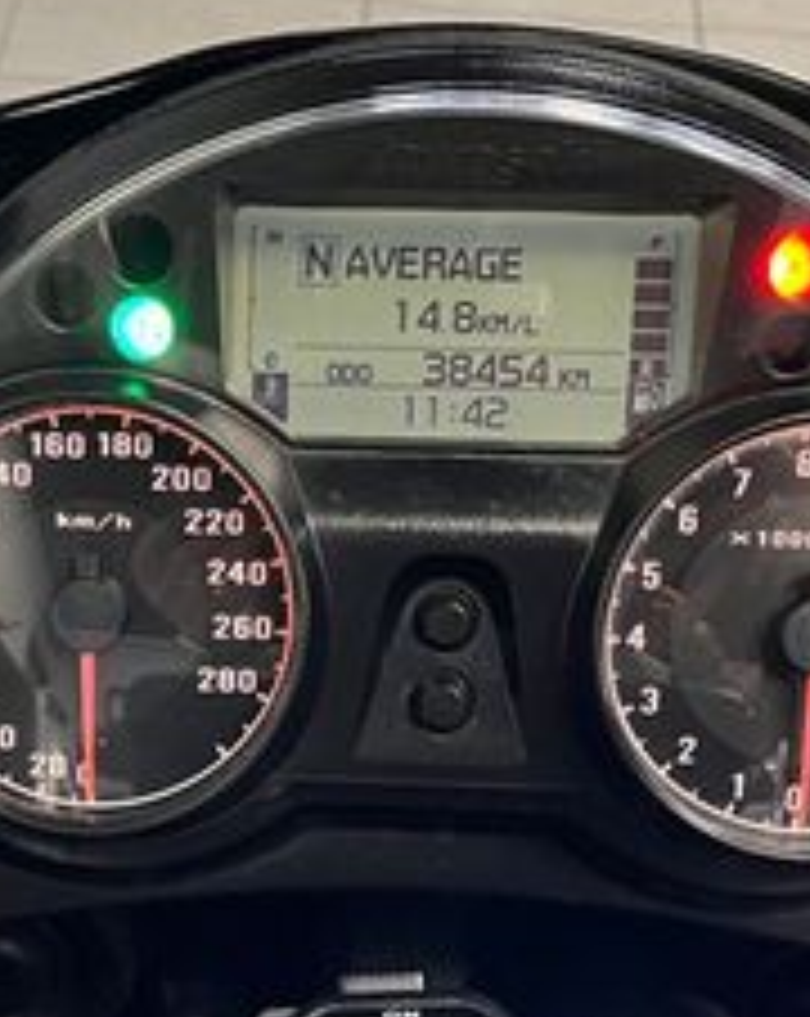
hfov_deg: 21.0
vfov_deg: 26.0
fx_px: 2163
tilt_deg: -46.5
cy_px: 801
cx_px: 202
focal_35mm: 72
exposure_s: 1/50
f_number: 1.6
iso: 320
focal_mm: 5.1
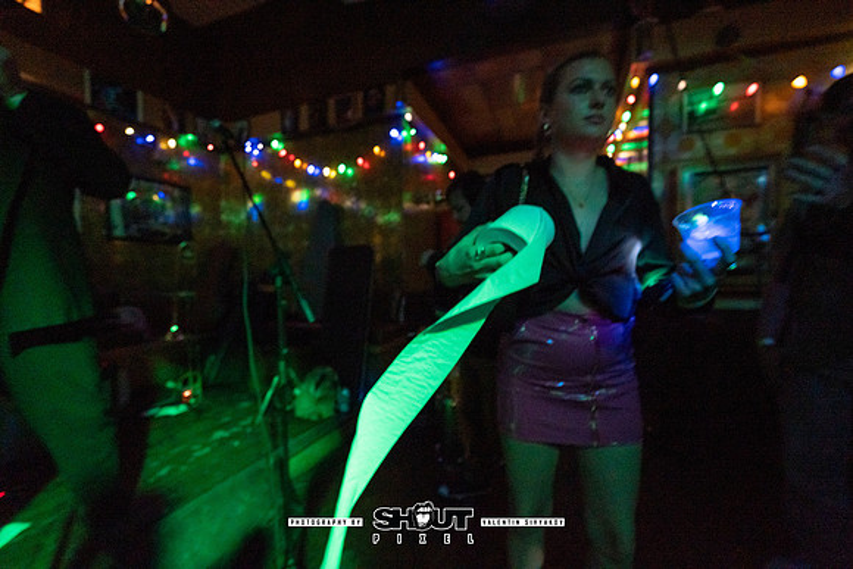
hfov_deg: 104.2
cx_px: 426
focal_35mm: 14
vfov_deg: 81.2
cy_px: 284
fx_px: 332
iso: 3200
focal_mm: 14
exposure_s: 1/200
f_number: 2.8
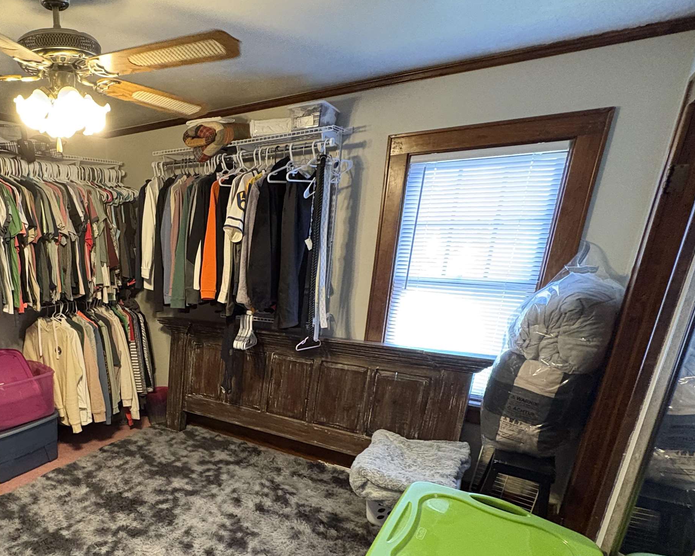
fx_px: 473
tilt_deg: -19.0
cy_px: 393
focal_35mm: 23
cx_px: 166
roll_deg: +1.2
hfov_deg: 67.6
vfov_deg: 58.7
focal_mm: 2.22
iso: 640
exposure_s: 1/60
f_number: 2.2
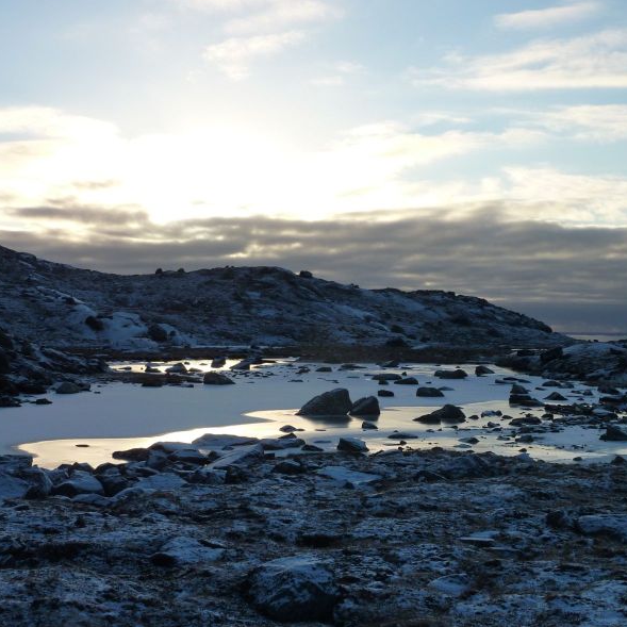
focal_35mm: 54
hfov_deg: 31.5
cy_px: 318
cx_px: 402
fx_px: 1107
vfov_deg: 31.6
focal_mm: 7.3
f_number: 5
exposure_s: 1/400
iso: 125
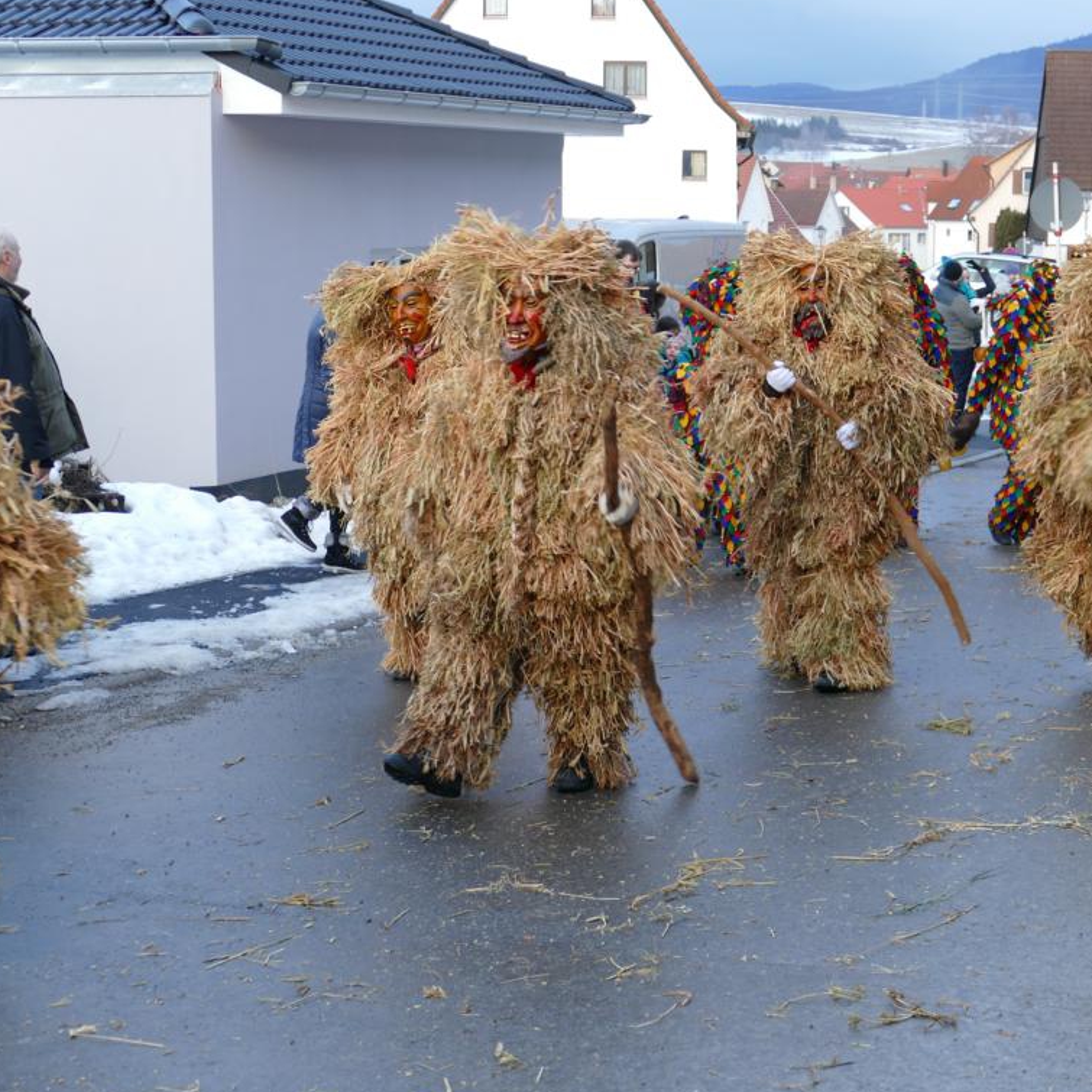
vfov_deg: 24.7
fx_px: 2498
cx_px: 662
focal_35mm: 70
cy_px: 545
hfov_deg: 24.6
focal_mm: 19.84
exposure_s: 1/80
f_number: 3.4
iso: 200
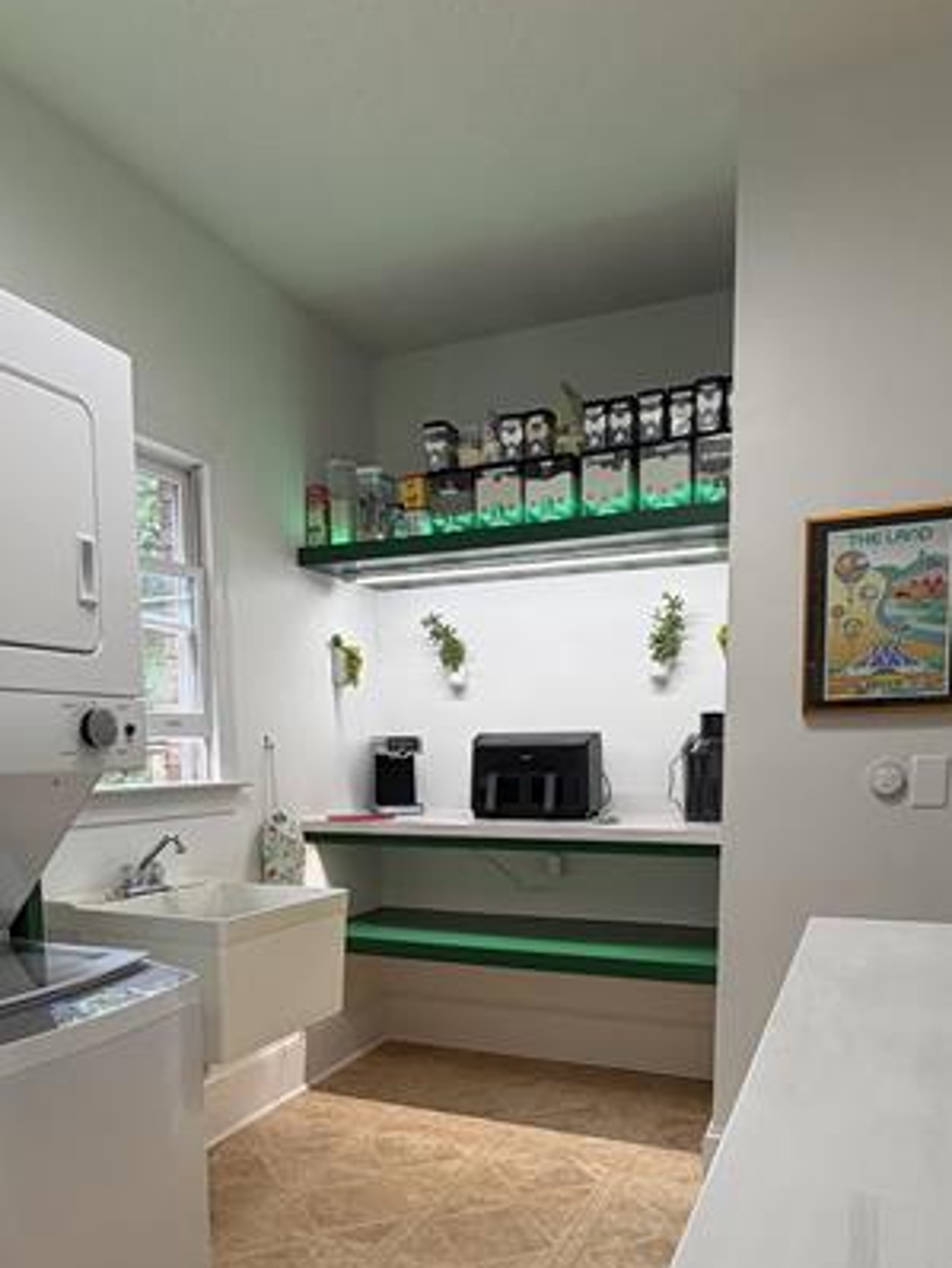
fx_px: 989
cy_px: 879
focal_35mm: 27
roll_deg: +0.7
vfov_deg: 63.1
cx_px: 433
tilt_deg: -8.2
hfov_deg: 51.3
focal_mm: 2.22
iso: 200
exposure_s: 1/120
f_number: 2.2
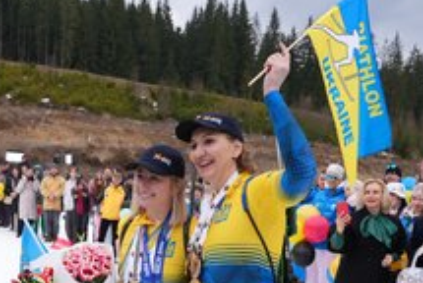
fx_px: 612
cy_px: 241
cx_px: 179
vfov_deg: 25.5
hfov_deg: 38.1
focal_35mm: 52
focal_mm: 28
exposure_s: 1/200
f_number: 5.6
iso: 100
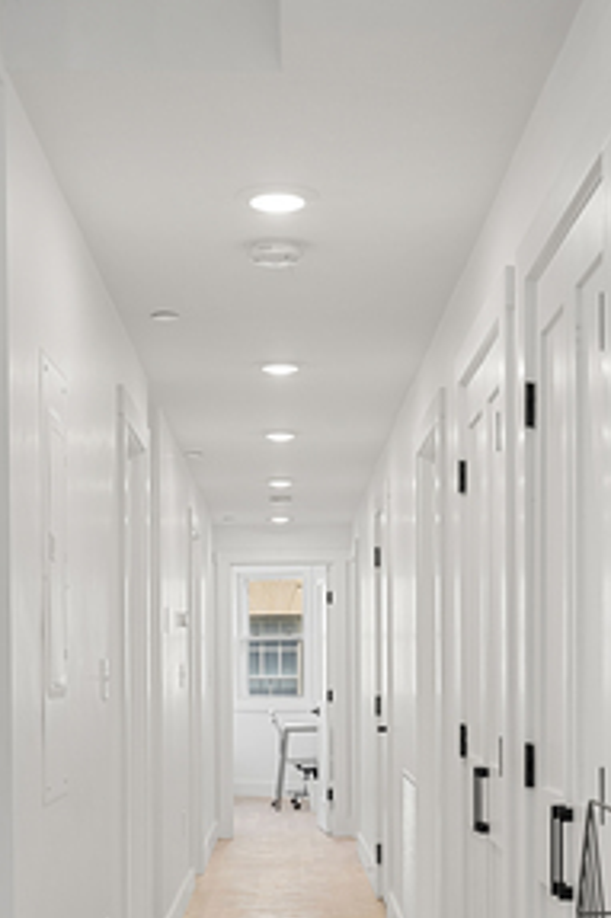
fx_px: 1555
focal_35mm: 61
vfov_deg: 32.4
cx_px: 296
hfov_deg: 22.2
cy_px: 675
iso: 200
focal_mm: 35
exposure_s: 1/4
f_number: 7.1
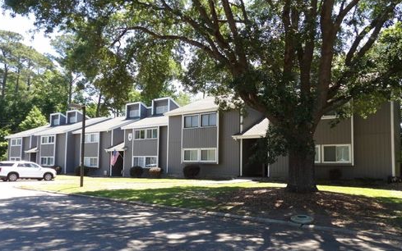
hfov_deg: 70.4
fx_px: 285
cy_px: 147
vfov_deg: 47.4
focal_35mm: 26
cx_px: 201
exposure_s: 1/209
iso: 100
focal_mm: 4.3
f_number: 3.2
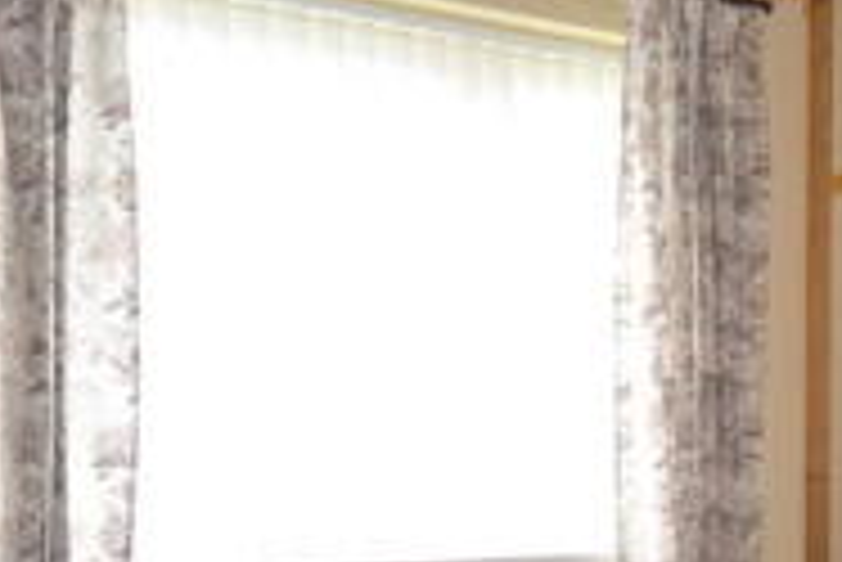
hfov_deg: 29.0
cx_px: 912
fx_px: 1475
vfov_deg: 21.5
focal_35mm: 63
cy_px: 402
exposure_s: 1/100
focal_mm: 12
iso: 400
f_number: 5
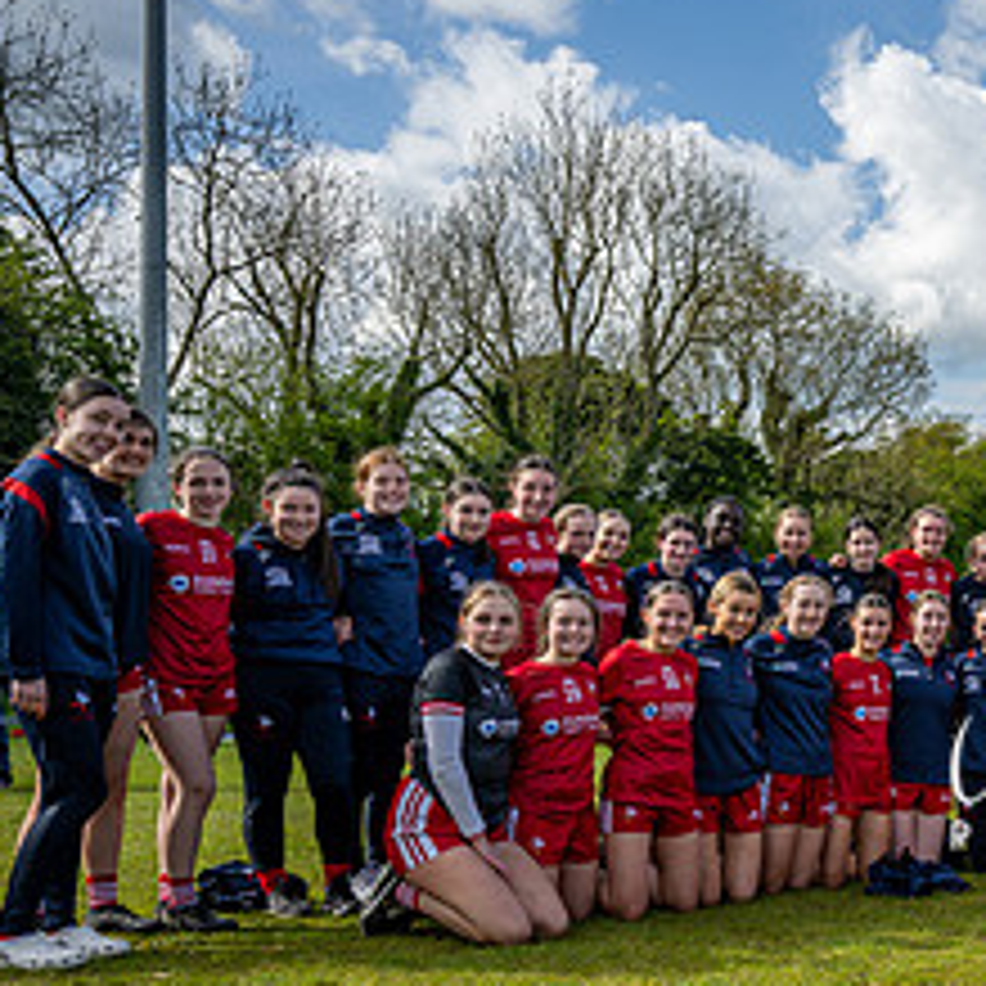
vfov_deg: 31.3
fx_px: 1740
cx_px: 1243
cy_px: 696
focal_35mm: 54
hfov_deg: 27.1
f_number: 4
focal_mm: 24
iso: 100
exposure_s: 1/800
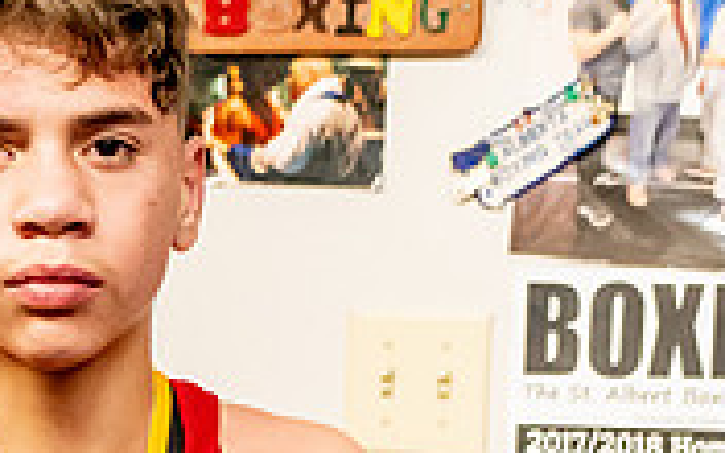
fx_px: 2312
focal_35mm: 117
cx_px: 198
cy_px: 704
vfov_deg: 10.7
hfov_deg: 17.7
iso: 5000
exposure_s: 1/800
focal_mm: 30
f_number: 2.8
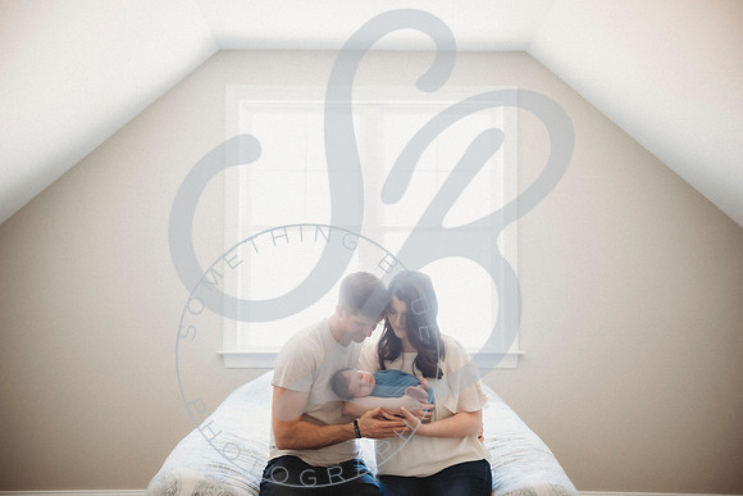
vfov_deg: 33.1
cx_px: 374
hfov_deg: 48.0
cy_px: 248
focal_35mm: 40
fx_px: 835
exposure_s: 1/160
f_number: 2.8
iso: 1000
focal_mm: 40
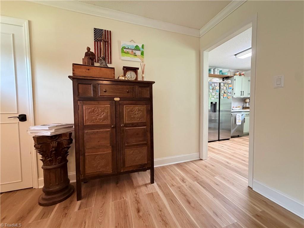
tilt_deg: -2.4
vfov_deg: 85.7
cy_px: 114
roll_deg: +1.7
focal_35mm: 14
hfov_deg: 102.1
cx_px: 152
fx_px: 123
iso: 400
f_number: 2.2
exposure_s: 1/60
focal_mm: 2.22
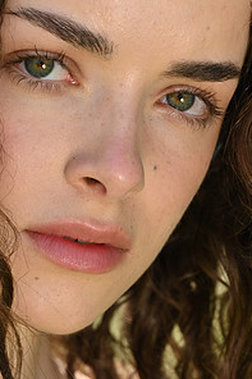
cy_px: 278
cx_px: 42
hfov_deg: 6.7
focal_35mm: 206
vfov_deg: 10.0
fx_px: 2165
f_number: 8
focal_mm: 105
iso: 100
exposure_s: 1/160
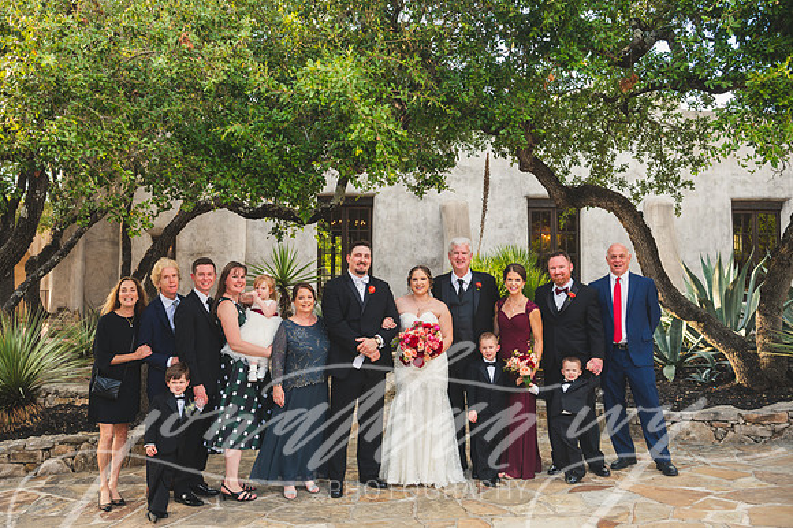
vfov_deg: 36.5
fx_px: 800
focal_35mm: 36
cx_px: 369
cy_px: 246
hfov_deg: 52.7
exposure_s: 1/160
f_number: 3.5
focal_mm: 34
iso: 125
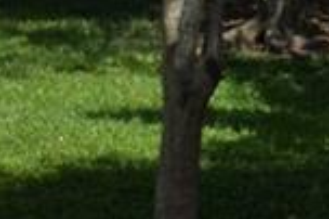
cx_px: 63
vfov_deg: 4.8
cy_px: 249
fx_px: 2583
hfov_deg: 7.3
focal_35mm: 283
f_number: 9
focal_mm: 28
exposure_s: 1/200
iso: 100
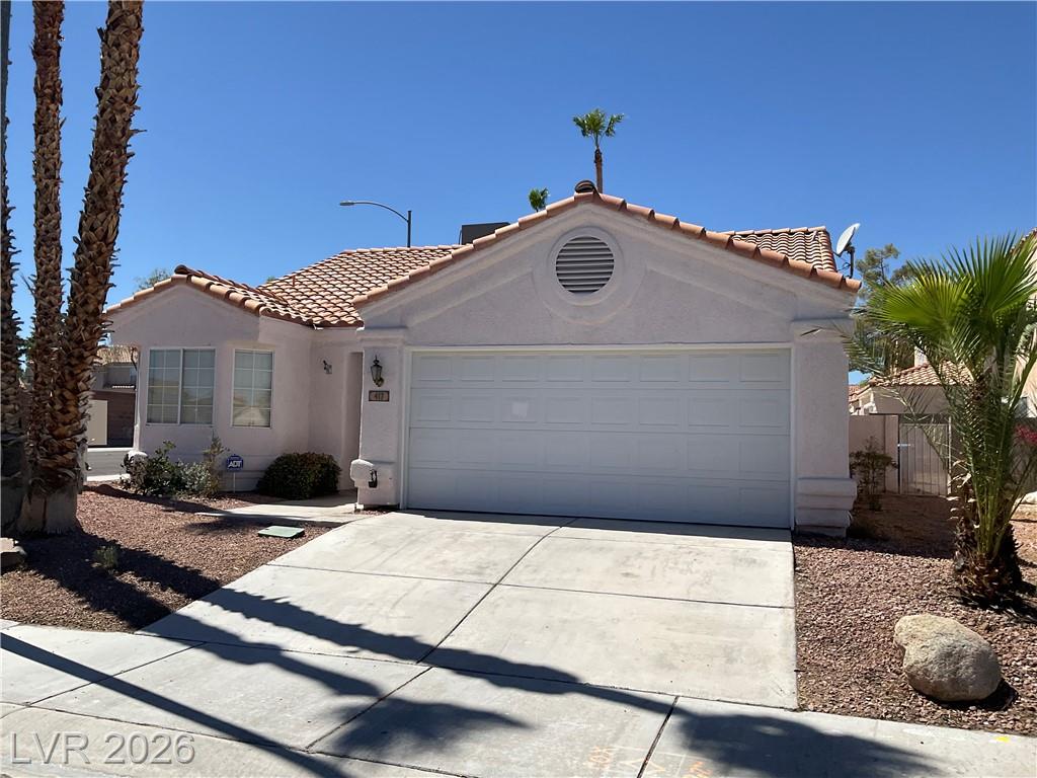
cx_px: 518
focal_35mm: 29
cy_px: 389
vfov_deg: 48.2
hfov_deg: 61.7
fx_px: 869
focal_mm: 3
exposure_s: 1/3322
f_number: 1.8
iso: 16
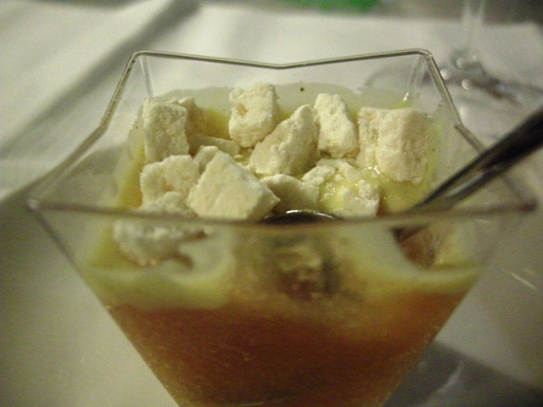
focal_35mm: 36
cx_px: 272
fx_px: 565
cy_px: 204
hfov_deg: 51.4
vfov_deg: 39.7
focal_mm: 7.5
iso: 1600
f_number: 2.7
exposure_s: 1/41.8
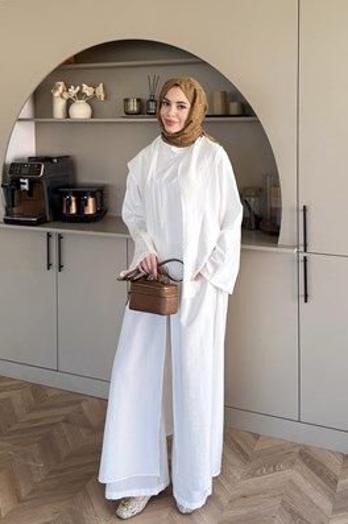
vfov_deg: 69.4
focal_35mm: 26
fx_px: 378
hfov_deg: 49.5
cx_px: 171
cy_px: 261
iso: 80
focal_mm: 6.76
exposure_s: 1/121
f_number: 1.78
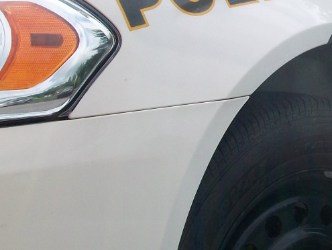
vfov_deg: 15.7
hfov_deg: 20.3
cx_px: 350
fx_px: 893
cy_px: 32
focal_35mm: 93
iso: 80
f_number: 5.5
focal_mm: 5.7
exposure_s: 1/250
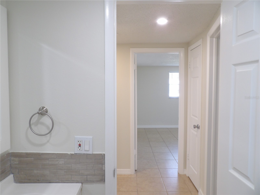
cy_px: 98
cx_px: 130
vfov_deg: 56.8
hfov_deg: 71.6
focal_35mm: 24
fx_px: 180
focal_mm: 4.3
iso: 195
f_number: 3.2
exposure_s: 1/33
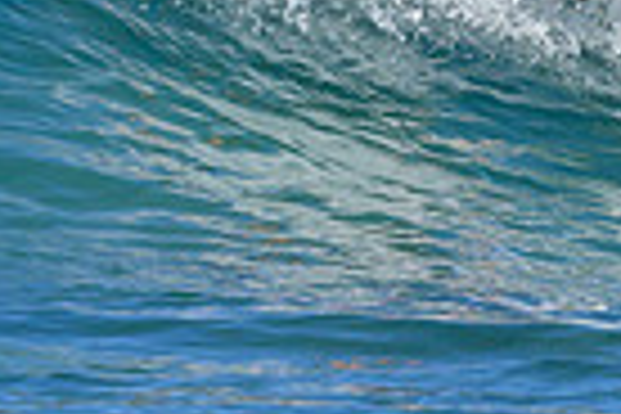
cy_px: -339
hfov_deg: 0.4
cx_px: 112
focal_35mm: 4616
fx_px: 79620
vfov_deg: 0.3
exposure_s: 1/2000
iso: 400
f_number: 6.3
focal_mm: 800
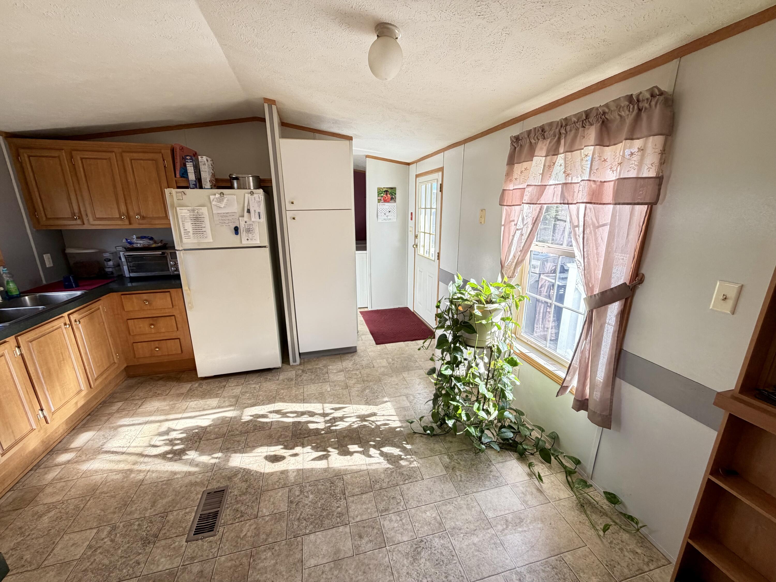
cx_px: 388
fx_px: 314
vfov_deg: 85.7
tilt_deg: -15.2
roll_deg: +0.7
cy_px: 291
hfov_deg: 102.1
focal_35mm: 14
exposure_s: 1/121
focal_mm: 2.22
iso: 200
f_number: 2.2
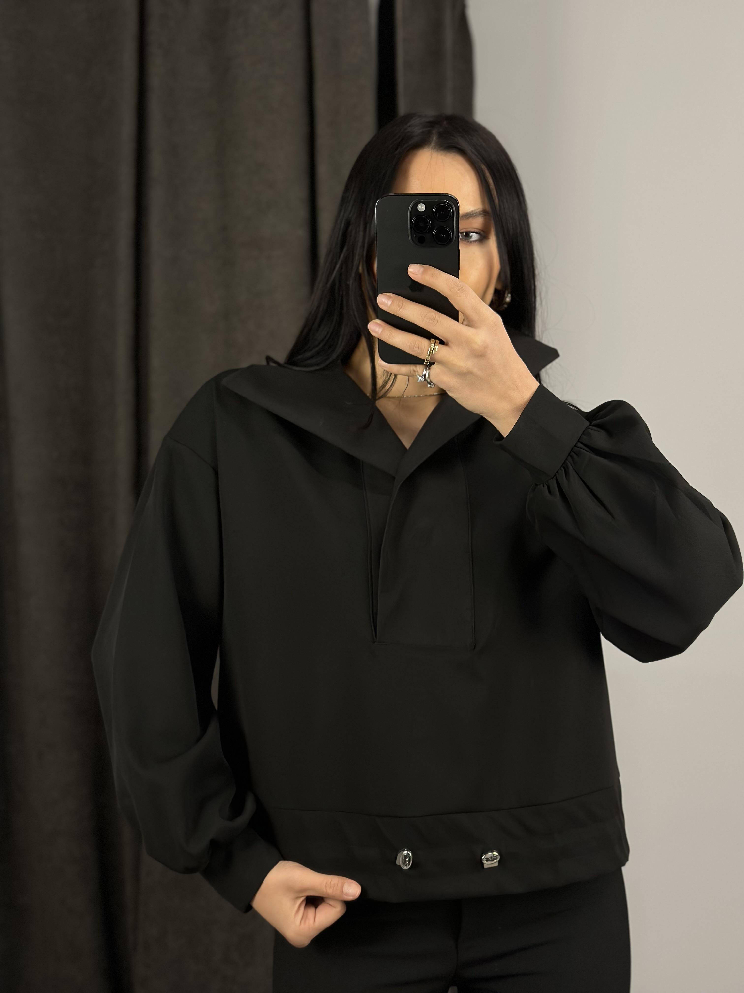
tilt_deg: -21.7
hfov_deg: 30.3
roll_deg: +1.4
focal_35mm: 48
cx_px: 372
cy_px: 496
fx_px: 1376
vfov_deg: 39.7
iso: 160
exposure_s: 1/100
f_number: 1.78
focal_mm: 6.86
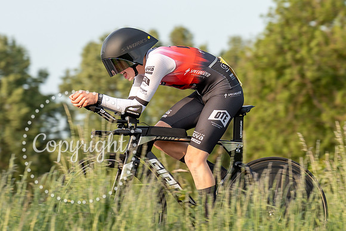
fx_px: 2913
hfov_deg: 6.8
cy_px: 98
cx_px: 234
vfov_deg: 4.5
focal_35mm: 303
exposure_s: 1/640
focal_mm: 122
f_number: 4
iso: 160
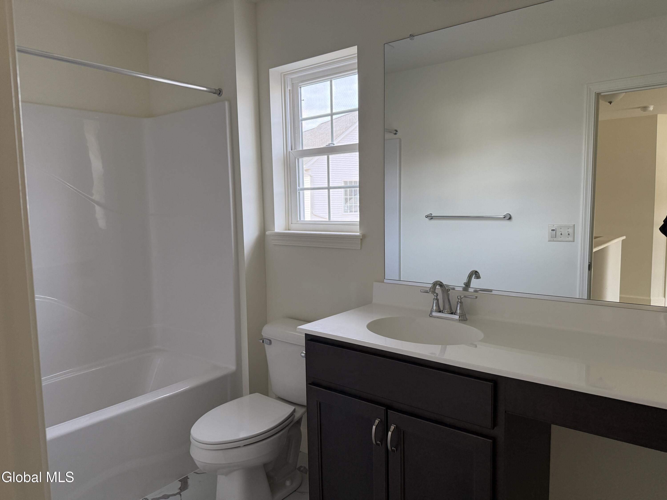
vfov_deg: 56.8
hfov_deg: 71.6
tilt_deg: -5.8
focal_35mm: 24
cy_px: 250
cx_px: 334
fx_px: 462
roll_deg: +1.0
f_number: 1.78
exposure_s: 1/193
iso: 200
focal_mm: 6.76
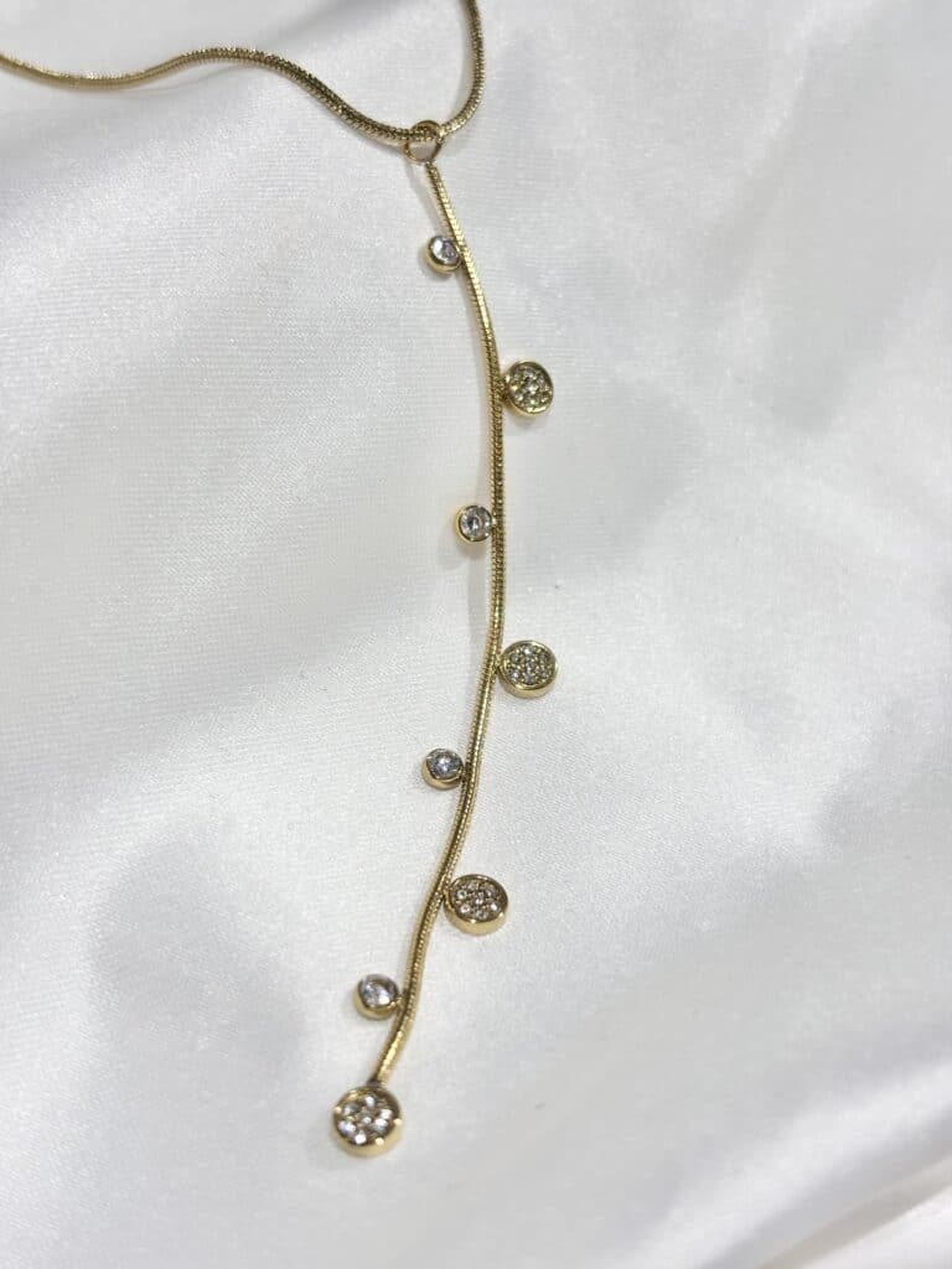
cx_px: 476
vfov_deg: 36.8
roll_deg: +7.4
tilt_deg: -30.4
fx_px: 1907
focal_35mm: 52
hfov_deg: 28.0
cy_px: 634
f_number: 1.6
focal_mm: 5.96
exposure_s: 1/349
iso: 32
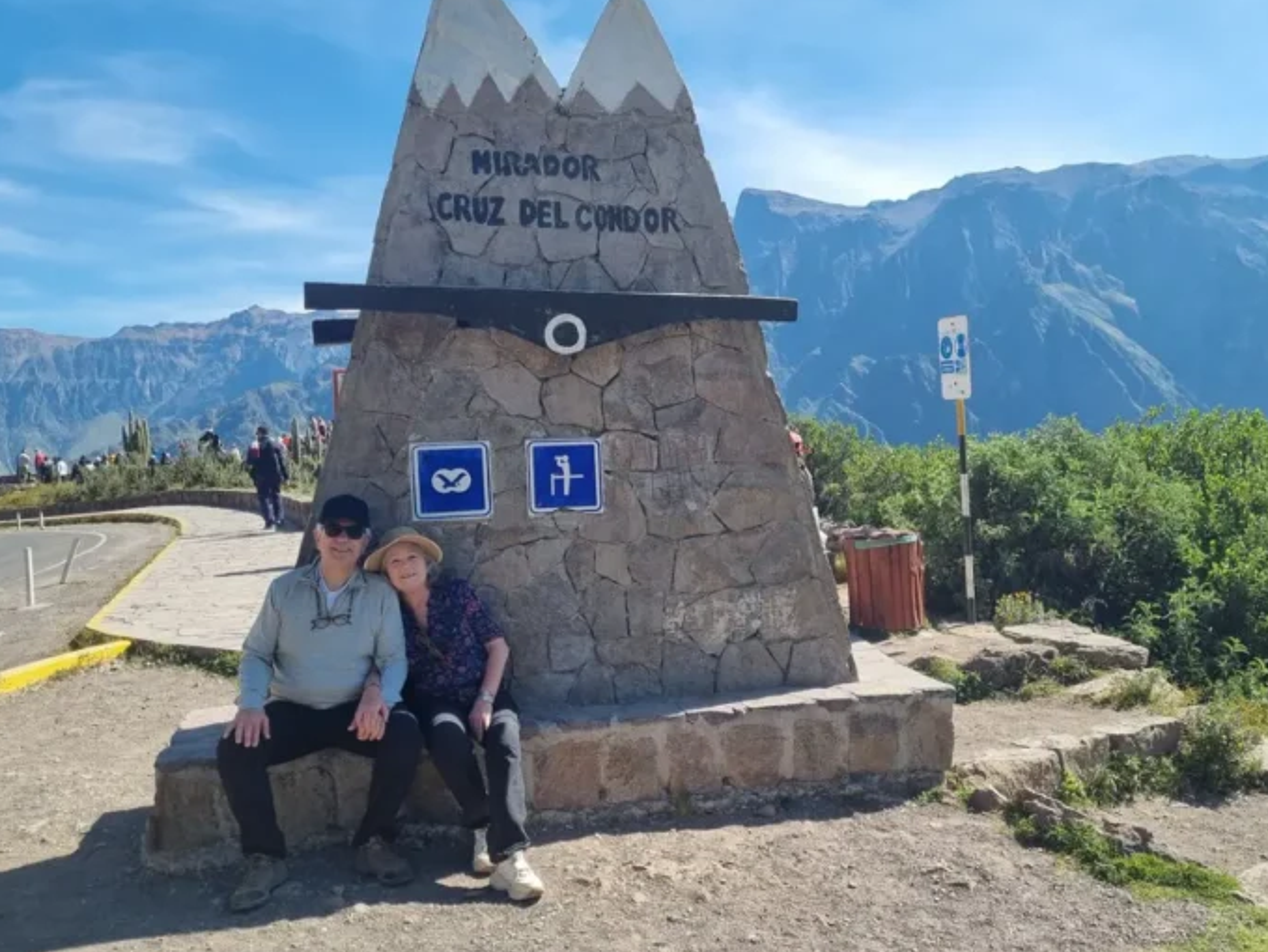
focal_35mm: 26
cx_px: 669
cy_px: 472
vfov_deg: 53.1
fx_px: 953
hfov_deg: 67.2
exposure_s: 1/536
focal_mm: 7.01
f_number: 1.69
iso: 50
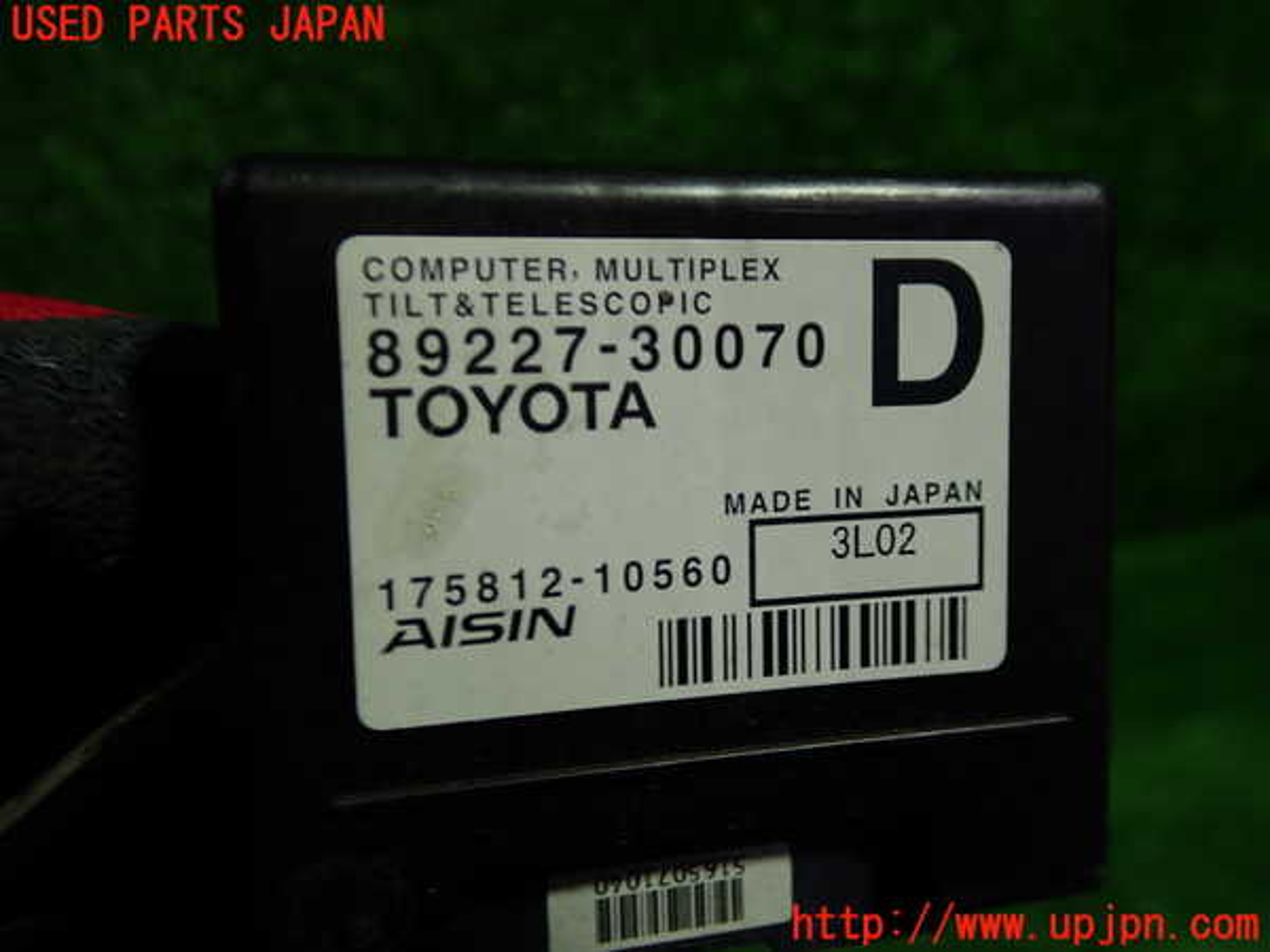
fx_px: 1101
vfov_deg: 46.8
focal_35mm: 30
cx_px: 635
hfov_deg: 60.0
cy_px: 476
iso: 100
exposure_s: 1/60
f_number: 2.3
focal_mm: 5.4
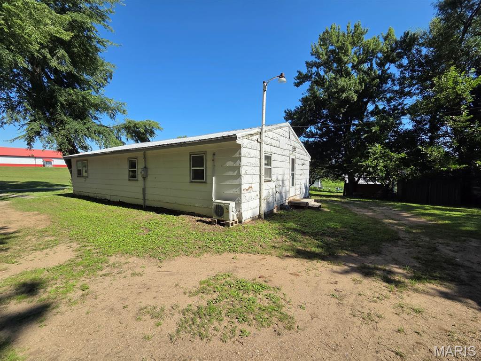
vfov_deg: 89.9
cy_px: 180
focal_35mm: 13
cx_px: 240
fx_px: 181
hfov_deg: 106.2
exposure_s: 1/1751
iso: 50
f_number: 2.2
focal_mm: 2.2
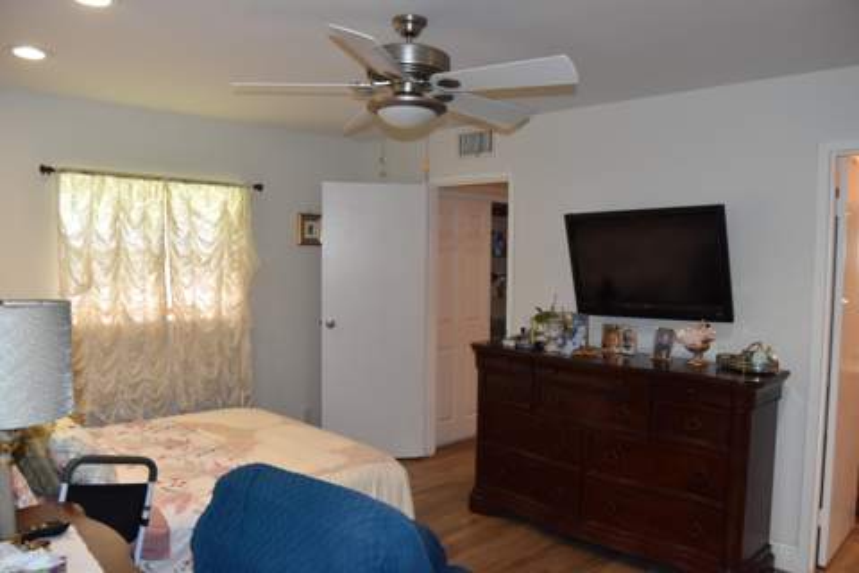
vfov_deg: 47.9
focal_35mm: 27
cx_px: 430
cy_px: 286
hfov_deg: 67.4
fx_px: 644
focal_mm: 18
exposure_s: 1/80
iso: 800
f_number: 4.5
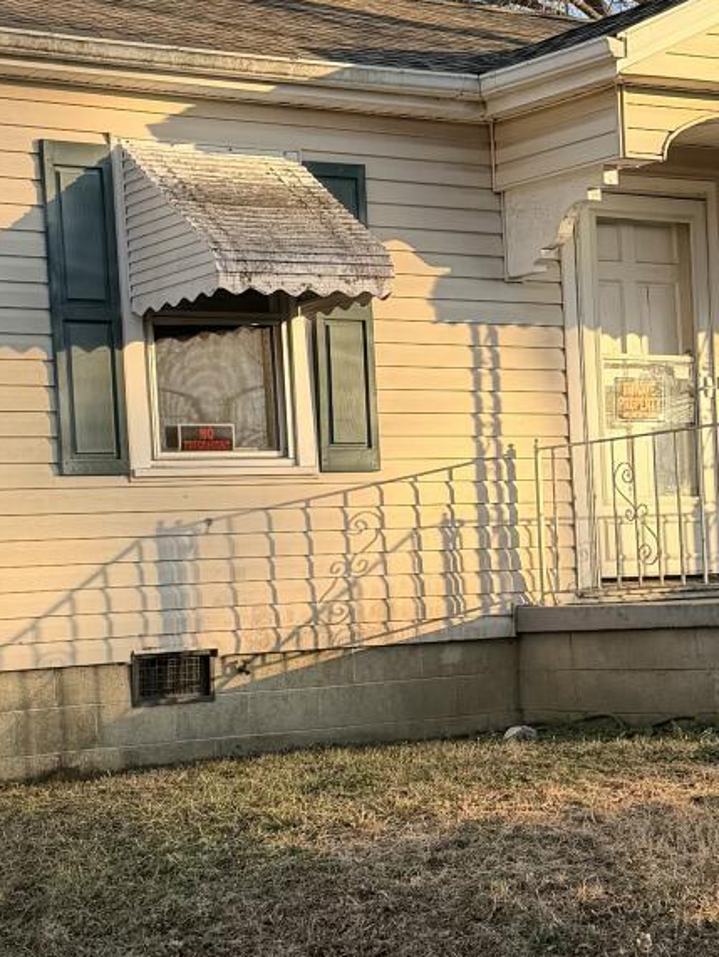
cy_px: 620
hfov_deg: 17.6
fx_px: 2324
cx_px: 340
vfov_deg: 23.2
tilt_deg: -0.1
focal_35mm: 84
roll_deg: +3.6
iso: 80
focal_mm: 6.76
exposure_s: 1/822
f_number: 1.78
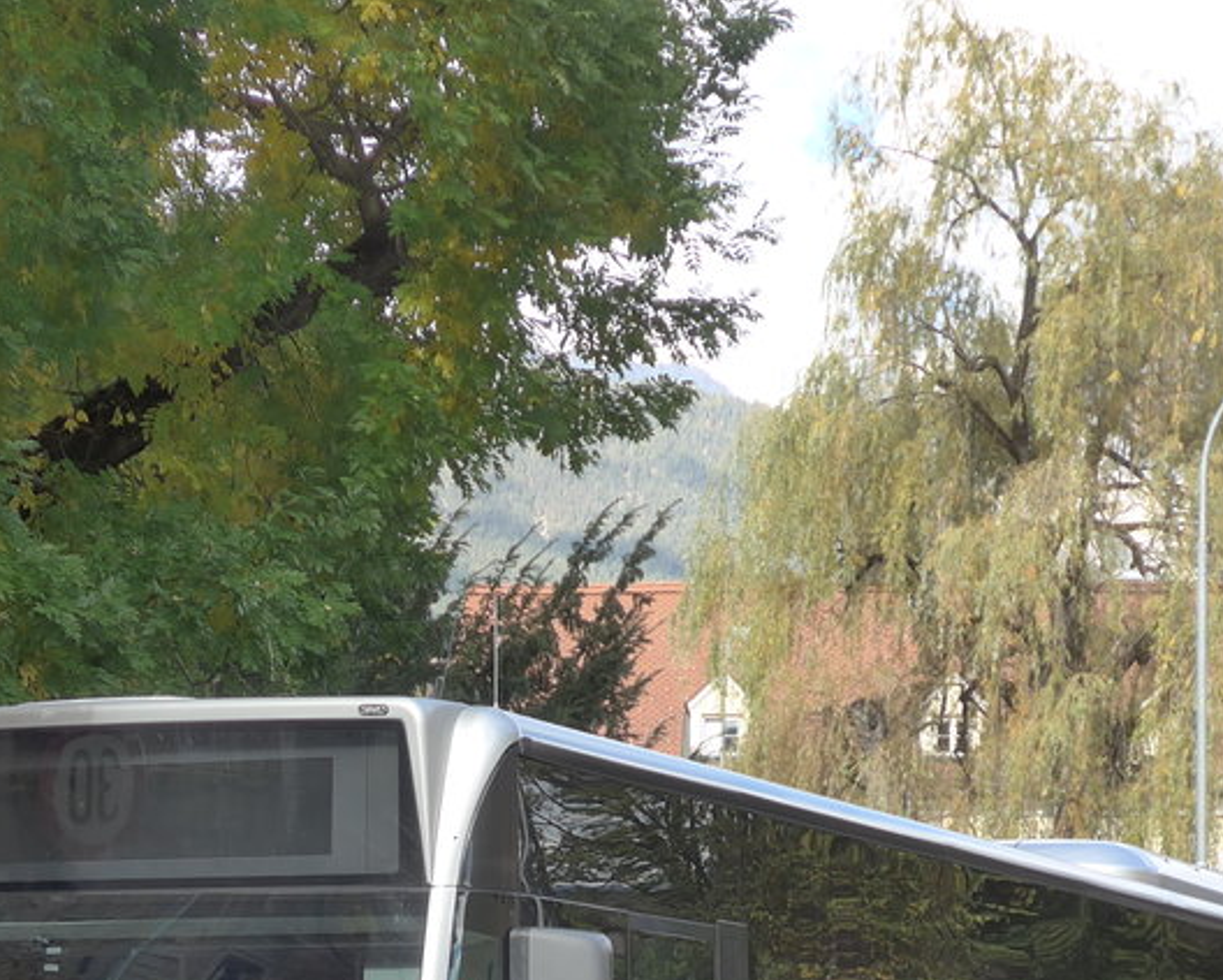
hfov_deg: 18.8
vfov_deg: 14.9
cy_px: 964
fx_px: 3694
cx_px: 528
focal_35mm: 102
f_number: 3
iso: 160
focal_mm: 9.5
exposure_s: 1/400
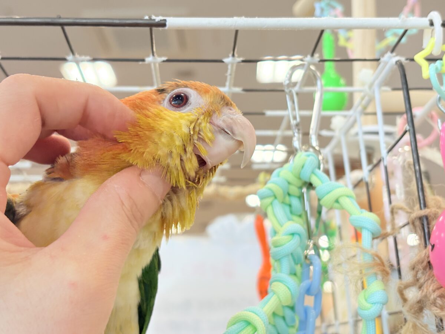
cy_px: 167
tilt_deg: +16.1
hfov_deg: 36.8
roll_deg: +1.9
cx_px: 222
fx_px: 668
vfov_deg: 28.0
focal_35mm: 52
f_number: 1.6
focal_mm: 5.96
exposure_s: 1/100
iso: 64
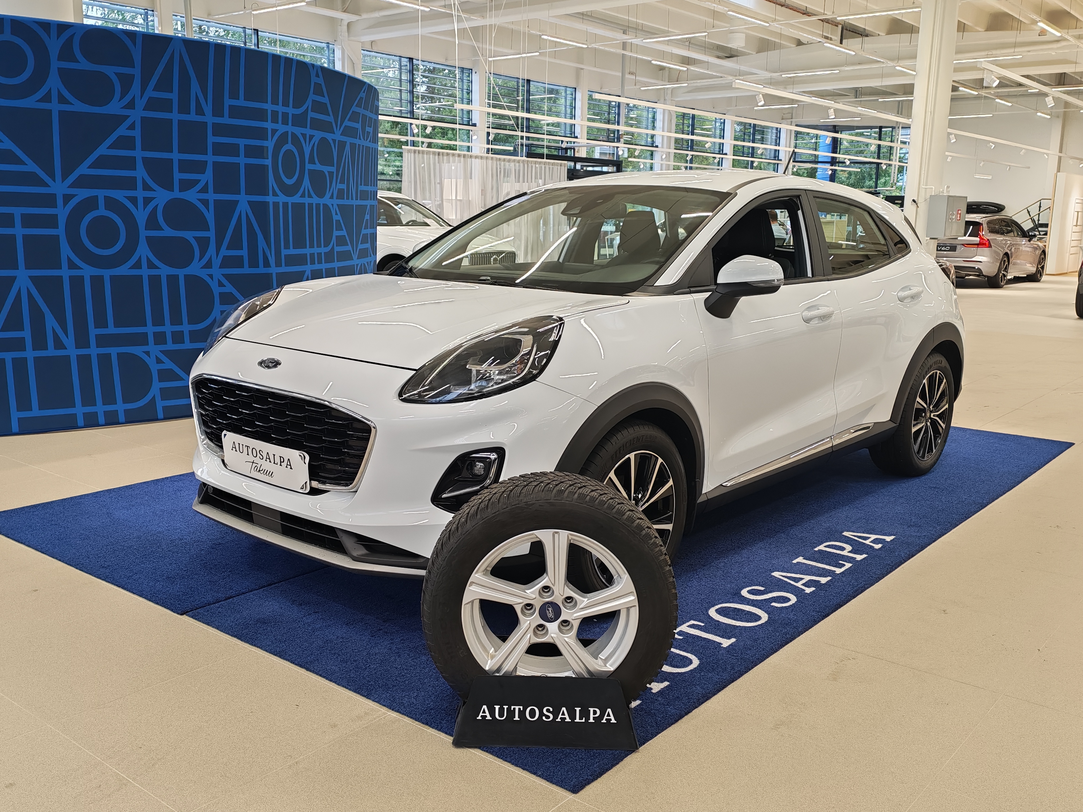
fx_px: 1032
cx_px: 542
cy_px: 406
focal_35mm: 33
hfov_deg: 55.4
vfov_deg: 42.9
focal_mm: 6.12
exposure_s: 1/120
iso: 640
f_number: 1.9
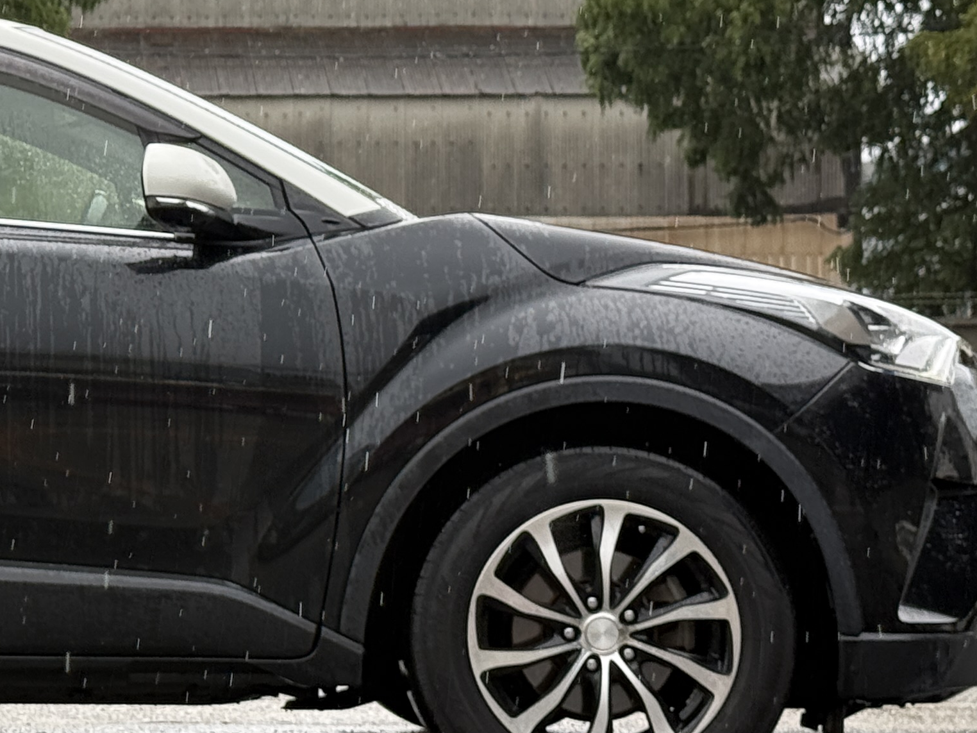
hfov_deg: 15.1
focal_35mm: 127
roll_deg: +0.4
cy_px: 316
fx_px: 3584
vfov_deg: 11.7
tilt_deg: +1.4
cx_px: -127
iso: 80
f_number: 1.78
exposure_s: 1/566
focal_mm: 6.76
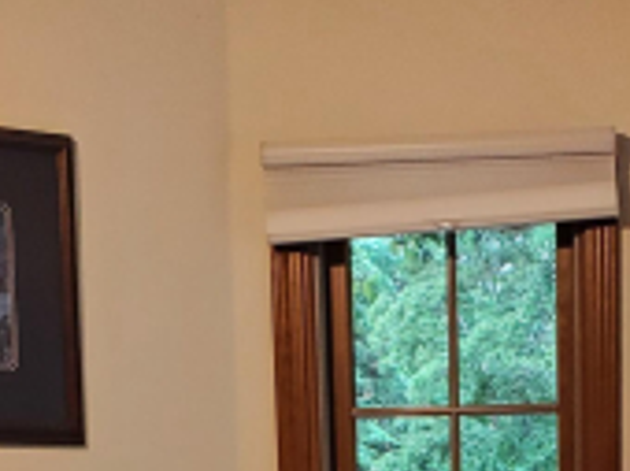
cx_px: 476
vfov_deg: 13.4
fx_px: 1854
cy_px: 779
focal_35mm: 102
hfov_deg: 19.1
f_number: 2.4
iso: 320
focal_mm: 4.3
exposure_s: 1/40
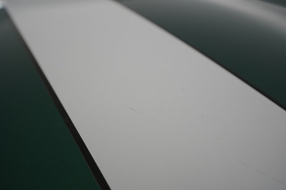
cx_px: 143
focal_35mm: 28
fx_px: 222
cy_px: 95
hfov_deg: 65.5
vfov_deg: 46.4
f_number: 4.5
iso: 1000
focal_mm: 28
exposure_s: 1/100
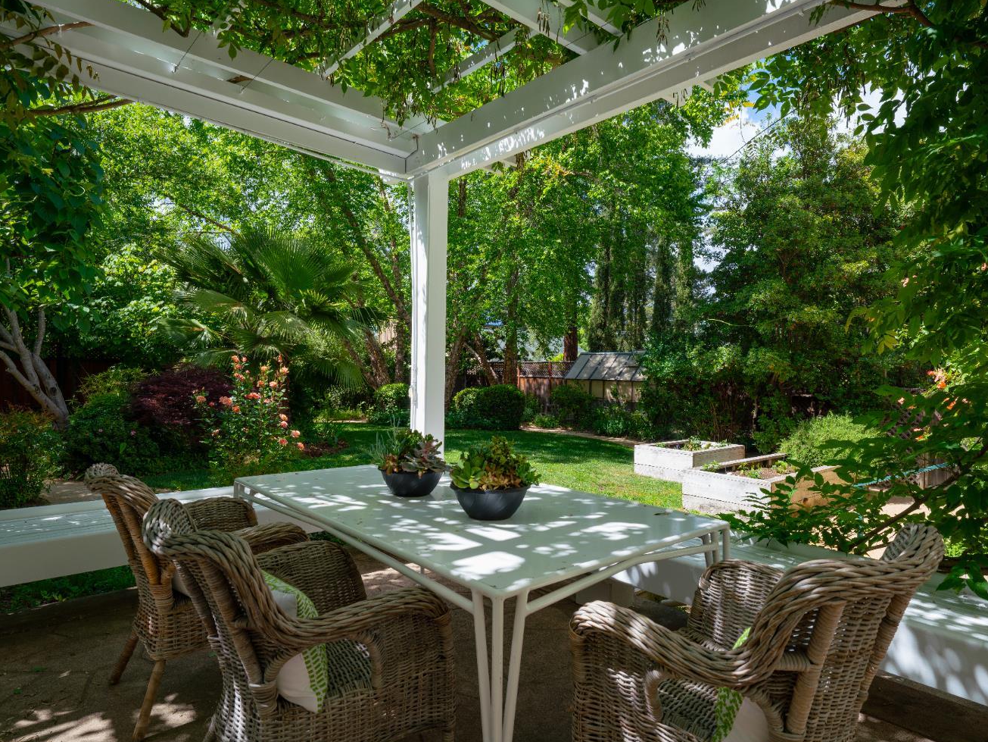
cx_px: 494
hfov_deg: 79.0
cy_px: 375
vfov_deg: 63.5
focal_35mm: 21
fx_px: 599
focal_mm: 19
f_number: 9
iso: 125
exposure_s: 1/80
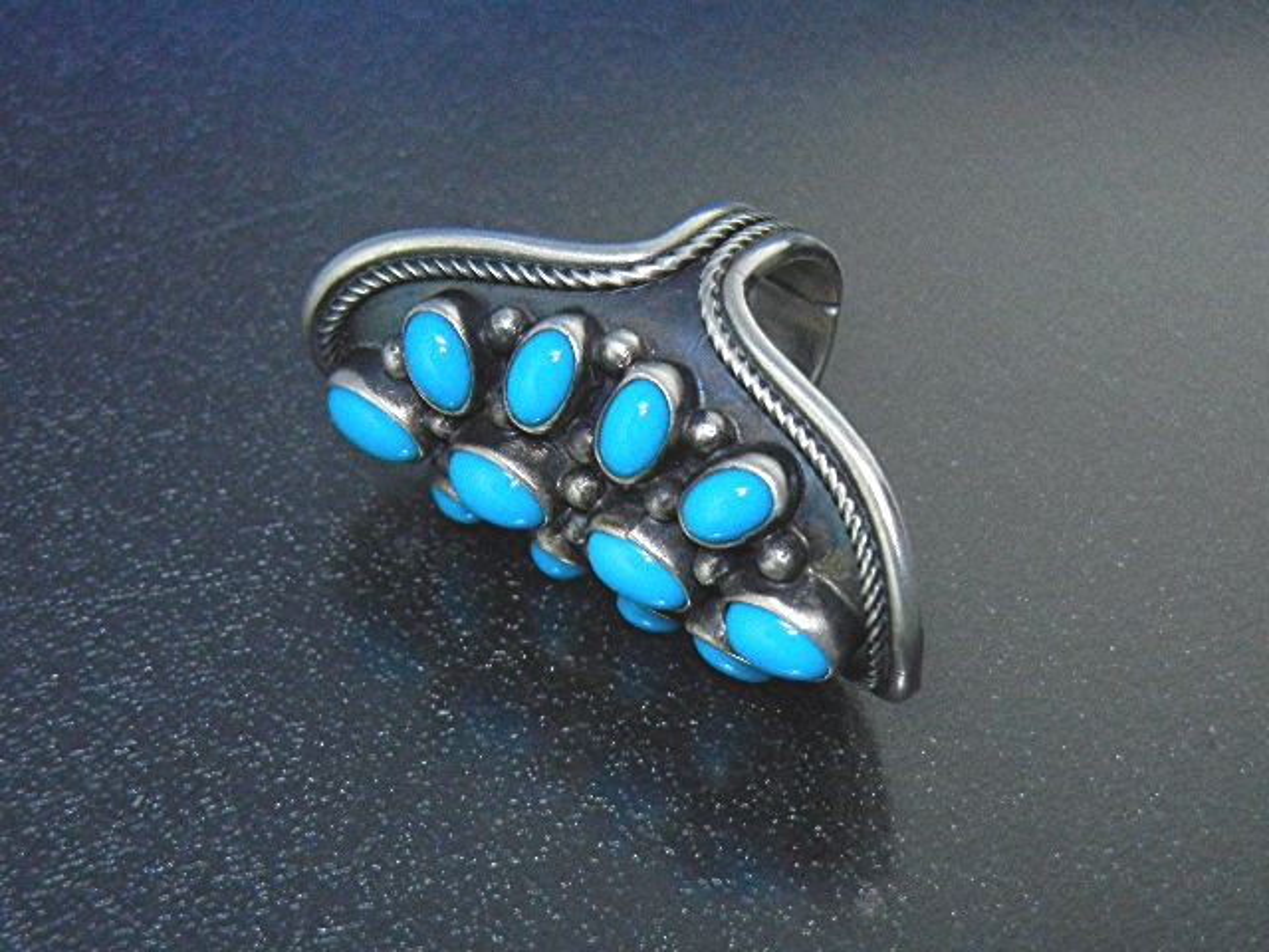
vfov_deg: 19.1
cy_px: 476
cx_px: 634
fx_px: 2823
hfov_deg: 25.3
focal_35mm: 77
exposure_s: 1/30
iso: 800
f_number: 8.6
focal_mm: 13.9
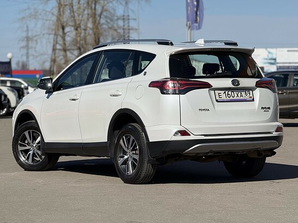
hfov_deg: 16.4
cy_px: 112
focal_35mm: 120
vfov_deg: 12.3
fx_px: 1032
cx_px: 149
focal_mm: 15.66
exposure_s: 1/2933
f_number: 2.8
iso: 50
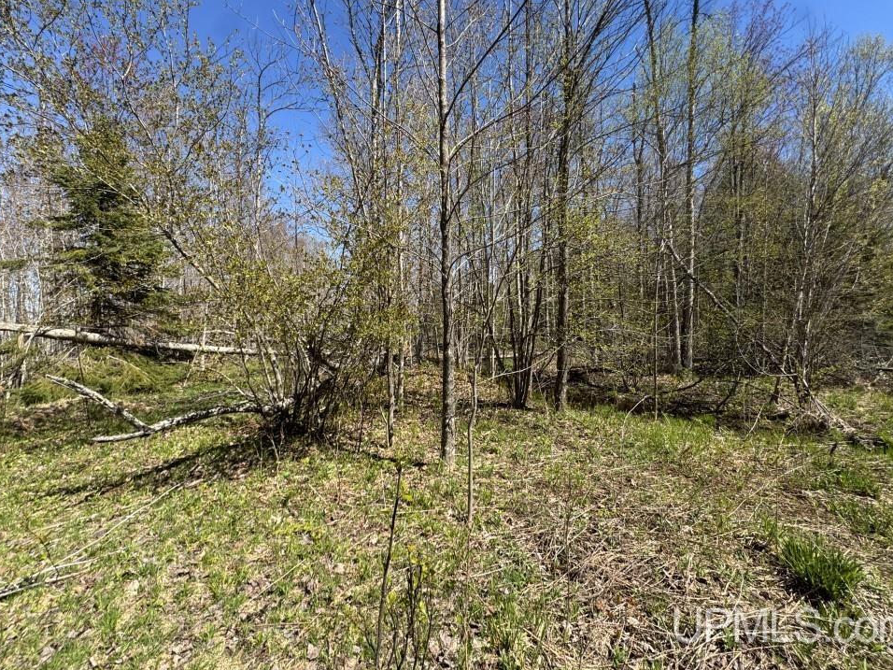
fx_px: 387
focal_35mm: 15
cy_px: 313
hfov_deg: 98.2
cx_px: 453
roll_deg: +0.0
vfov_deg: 81.6
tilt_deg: +1.2
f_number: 2.2
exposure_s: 1/921
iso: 40
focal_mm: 2.22
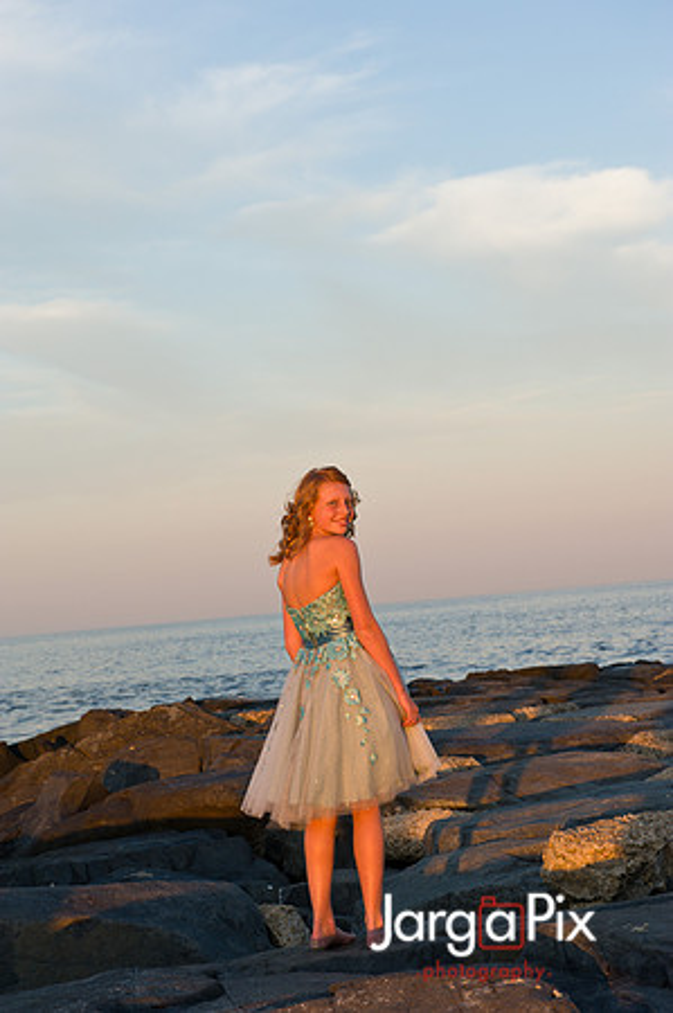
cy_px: 506
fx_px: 1967
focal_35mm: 70
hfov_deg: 19.4
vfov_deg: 28.9
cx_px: 336
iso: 200
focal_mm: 70
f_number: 9
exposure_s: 1/125
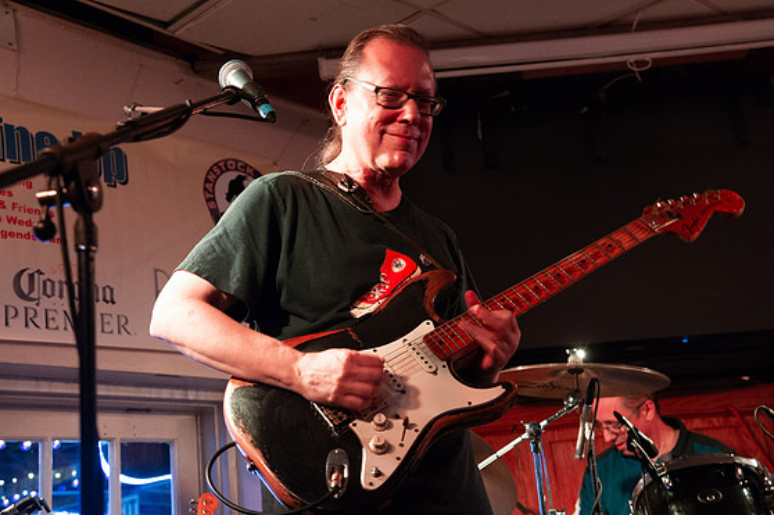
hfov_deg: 38.2
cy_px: 265
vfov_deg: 25.9
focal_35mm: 52
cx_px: 391
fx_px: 1117
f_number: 6.3
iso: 6400
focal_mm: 50
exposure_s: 1/40
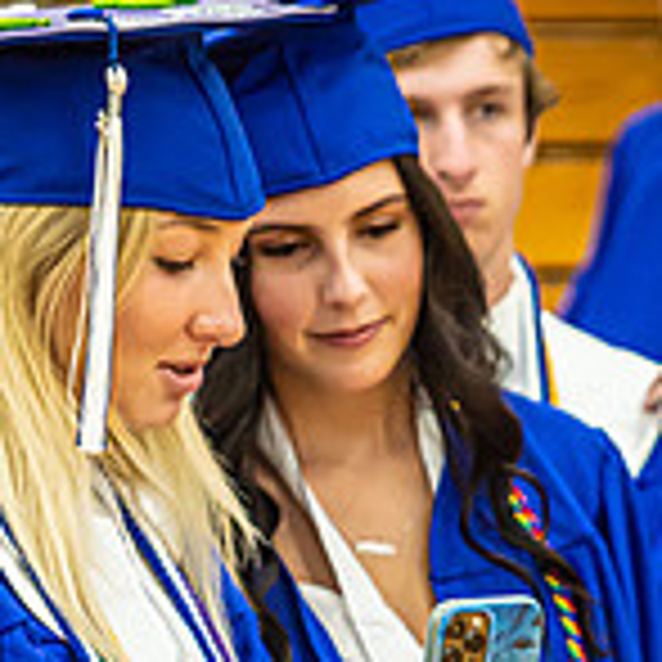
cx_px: 272
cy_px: 748
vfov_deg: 6.4
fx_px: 5907
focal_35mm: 273
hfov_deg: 6.4
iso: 2800
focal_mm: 70
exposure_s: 1/200
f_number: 2.8
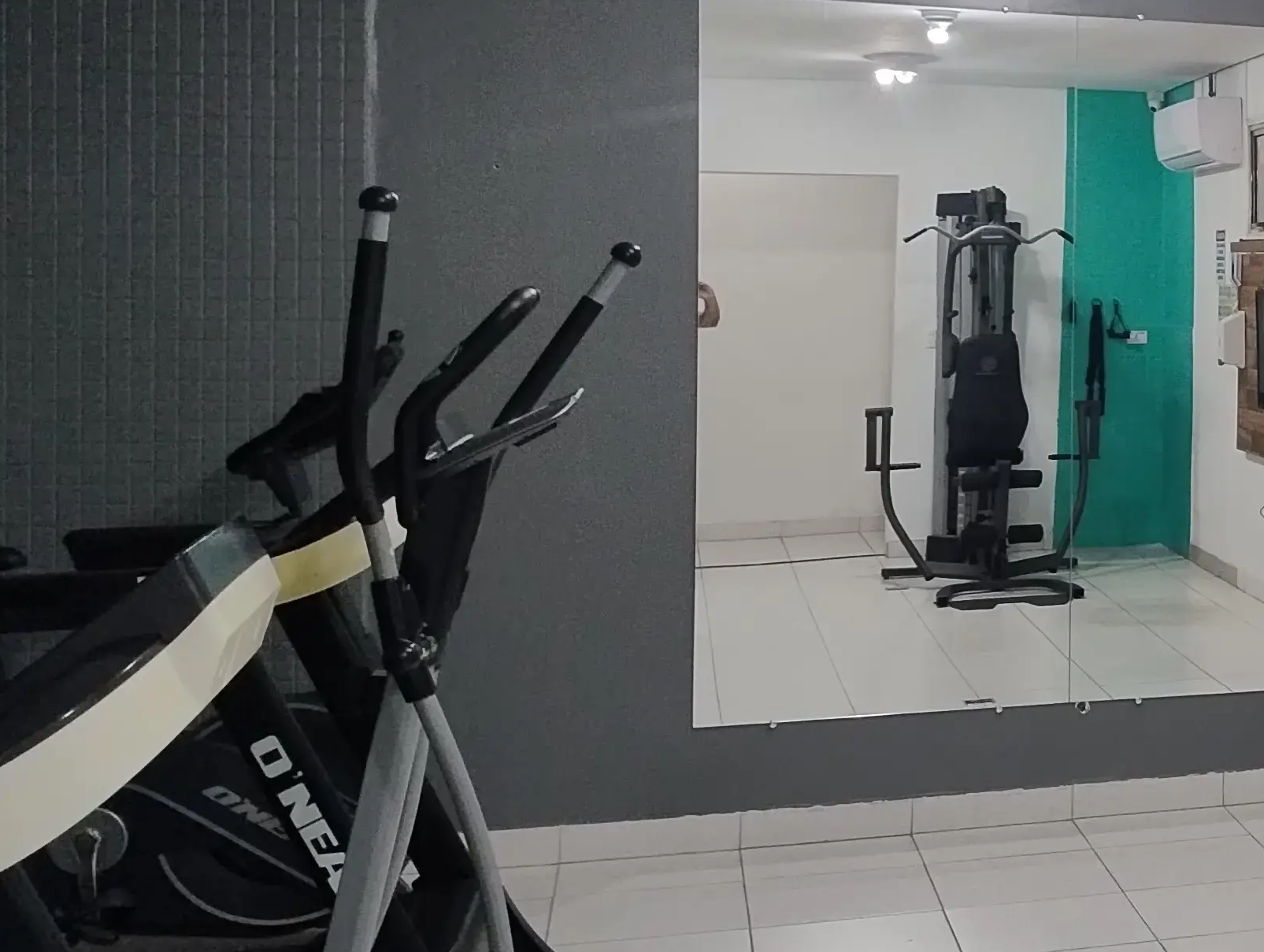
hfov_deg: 27.3
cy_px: 317
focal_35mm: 61
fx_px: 2231
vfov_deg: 24.0
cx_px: 1579
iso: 700
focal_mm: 5.56
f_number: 1.8
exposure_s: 1/60
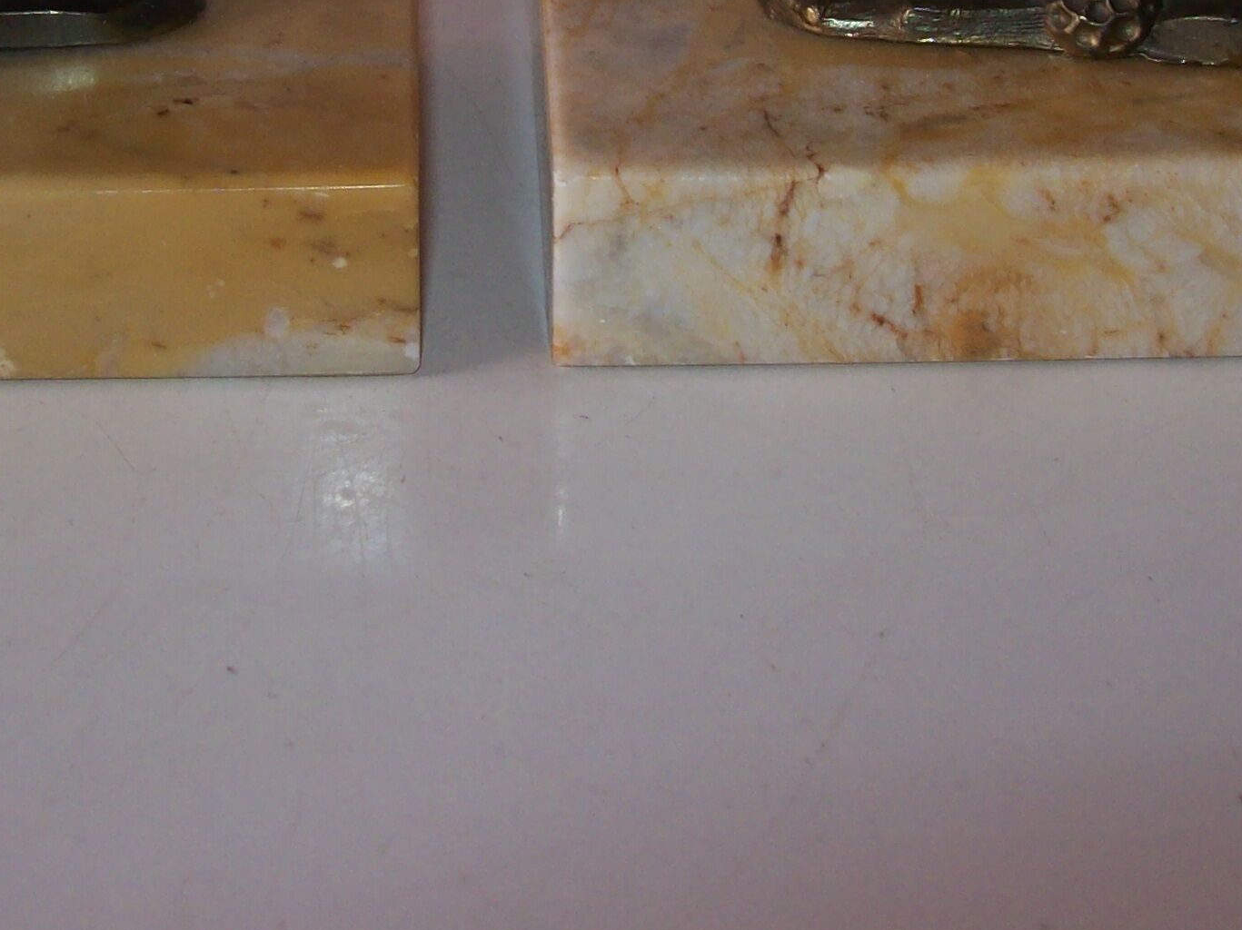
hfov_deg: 25.9
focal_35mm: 75
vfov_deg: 19.1
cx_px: 472
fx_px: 2690
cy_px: -6
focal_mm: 6
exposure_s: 1/64
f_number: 2.7
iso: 80
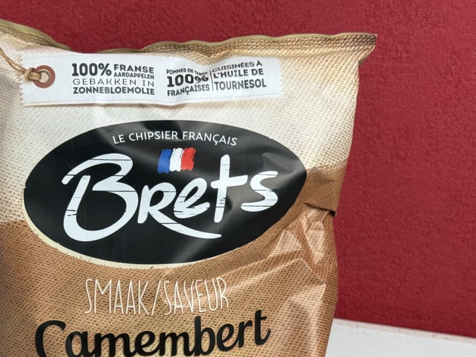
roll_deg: -3.5
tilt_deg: -29.9
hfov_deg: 23.5
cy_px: 302
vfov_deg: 17.6
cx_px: 198
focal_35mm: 83
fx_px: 1141
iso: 80
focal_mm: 6.76
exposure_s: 1/100
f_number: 1.78
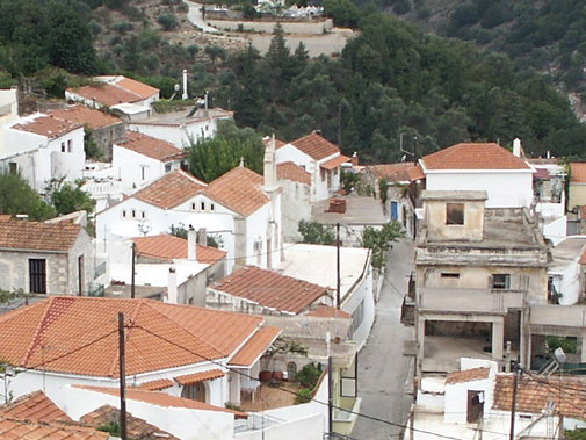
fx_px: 1609
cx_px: 168
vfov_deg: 15.6
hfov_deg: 20.5
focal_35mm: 95
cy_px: 261
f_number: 5.6
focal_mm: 7.86
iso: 100
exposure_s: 1/180
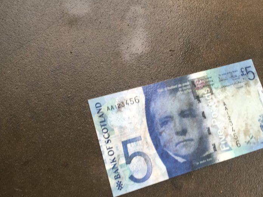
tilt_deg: -75.2
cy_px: 111
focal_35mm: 43
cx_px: 169
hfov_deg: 43.4
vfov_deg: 33.5
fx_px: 327
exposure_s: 1/30
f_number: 2.2
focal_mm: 4.15
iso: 32
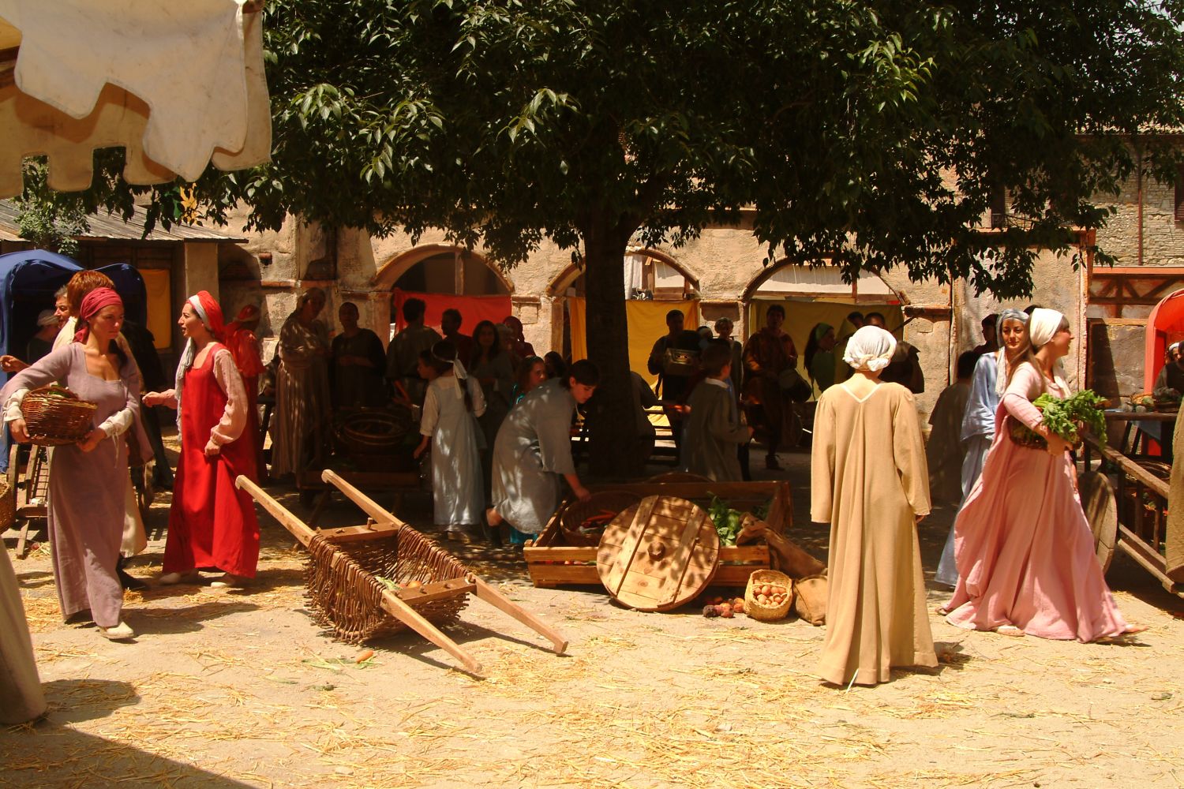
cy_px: 394
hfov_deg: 53.1
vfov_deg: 36.9
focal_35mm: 36
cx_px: 592
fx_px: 1184
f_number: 11
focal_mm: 24
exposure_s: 1/125
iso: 160
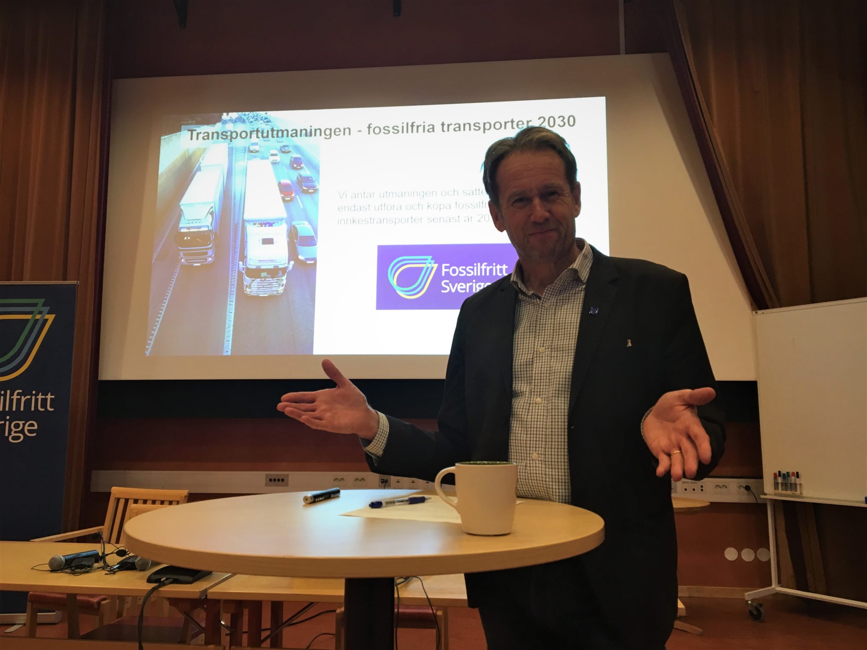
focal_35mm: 29
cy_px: 325
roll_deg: -0.5
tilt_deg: +8.2
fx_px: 726
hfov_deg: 61.7
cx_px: 434
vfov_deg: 48.2
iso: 100
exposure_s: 1/33
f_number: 2.2
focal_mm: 4.15
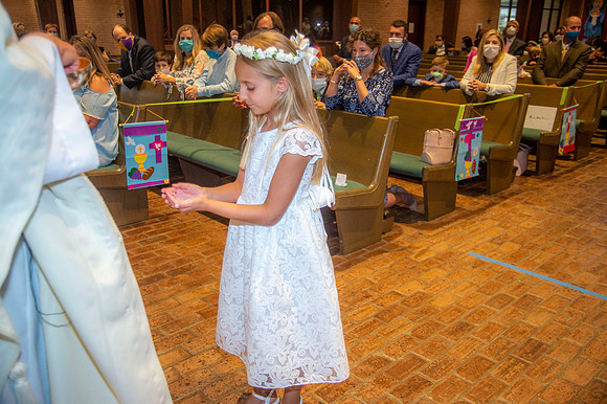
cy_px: 202
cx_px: 304
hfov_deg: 55.8
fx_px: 573
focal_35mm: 34
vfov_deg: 38.8
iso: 1600
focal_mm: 34
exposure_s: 1/125
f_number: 4.5
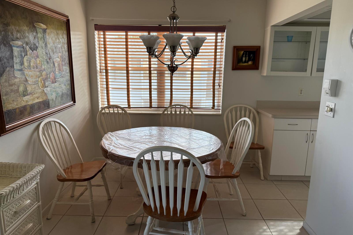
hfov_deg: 71.5
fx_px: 245
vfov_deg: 51.3
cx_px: 176
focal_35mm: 25
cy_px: 120
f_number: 1.78
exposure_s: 1/239
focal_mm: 6.76
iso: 100
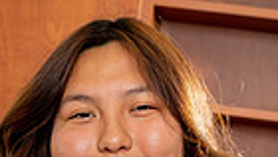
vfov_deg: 7.2
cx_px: 111
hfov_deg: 13.9
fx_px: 1143
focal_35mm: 155
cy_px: 427
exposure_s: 1/250
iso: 250
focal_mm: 46
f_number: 6.3
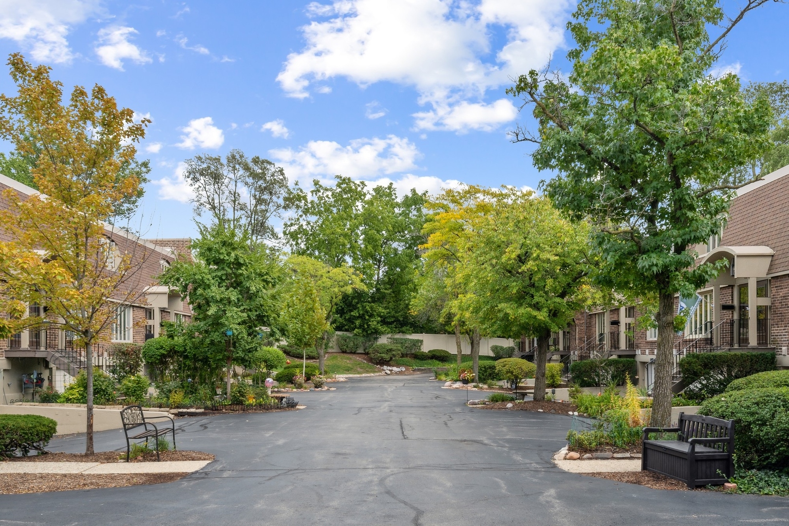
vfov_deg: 36.9
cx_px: 394
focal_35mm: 36
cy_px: 263
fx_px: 789
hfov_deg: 53.1
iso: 200
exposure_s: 1/800
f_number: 10
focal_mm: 24
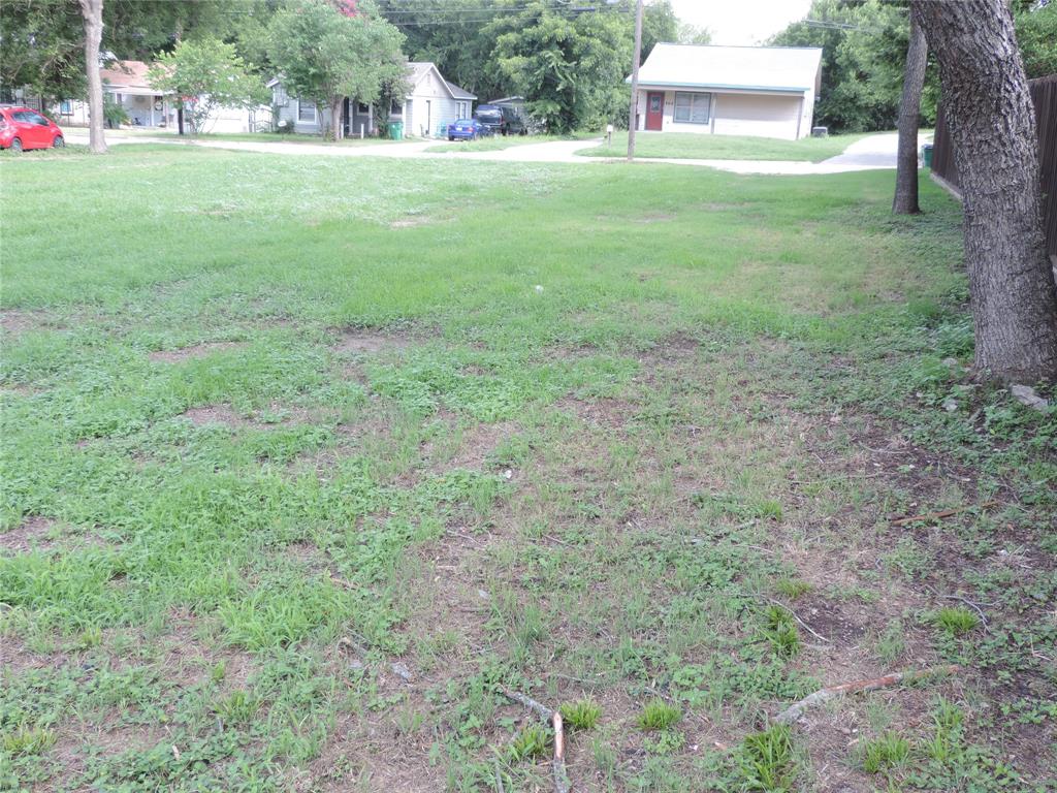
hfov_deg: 55.4
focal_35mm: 33
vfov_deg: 42.9
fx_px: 1008
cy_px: 396
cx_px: 528
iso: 80
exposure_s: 1/60
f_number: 3.2
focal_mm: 5.8
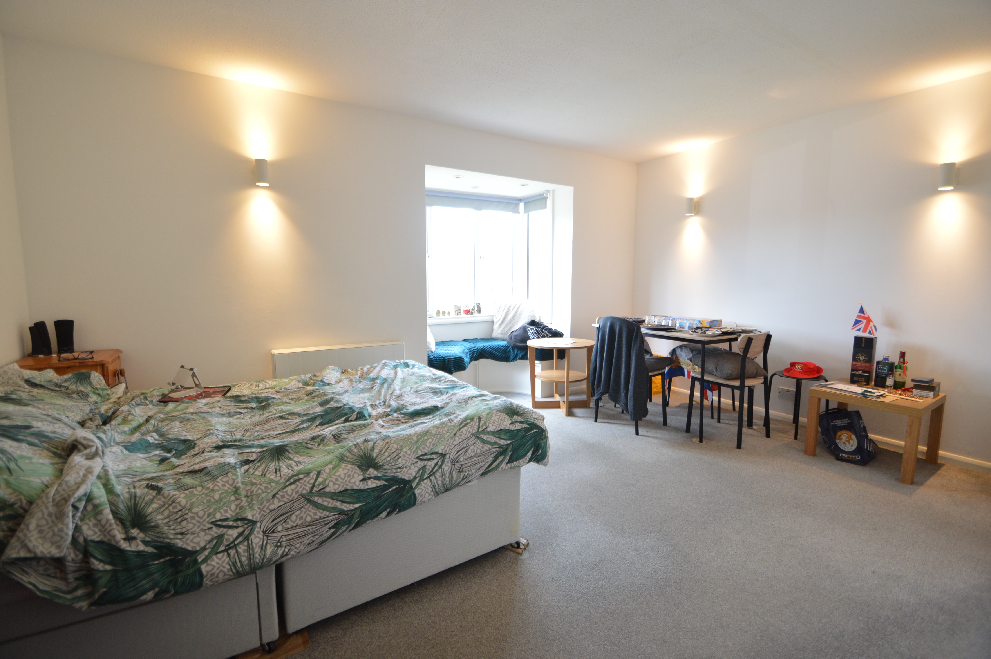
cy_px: 330
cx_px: 496
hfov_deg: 100.4
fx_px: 413
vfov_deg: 77.2
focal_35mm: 15
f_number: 4
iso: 400
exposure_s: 1/60
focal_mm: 10
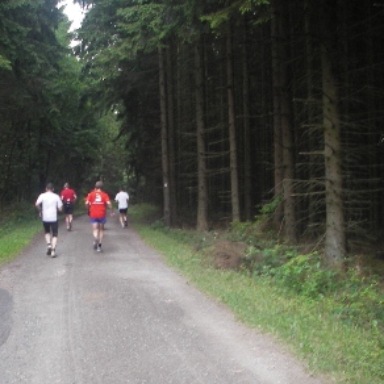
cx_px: 143
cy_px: 192
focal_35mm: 46
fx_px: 577
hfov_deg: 36.6
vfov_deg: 36.8
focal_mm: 6.3
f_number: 3.3
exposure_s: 1/40
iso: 50
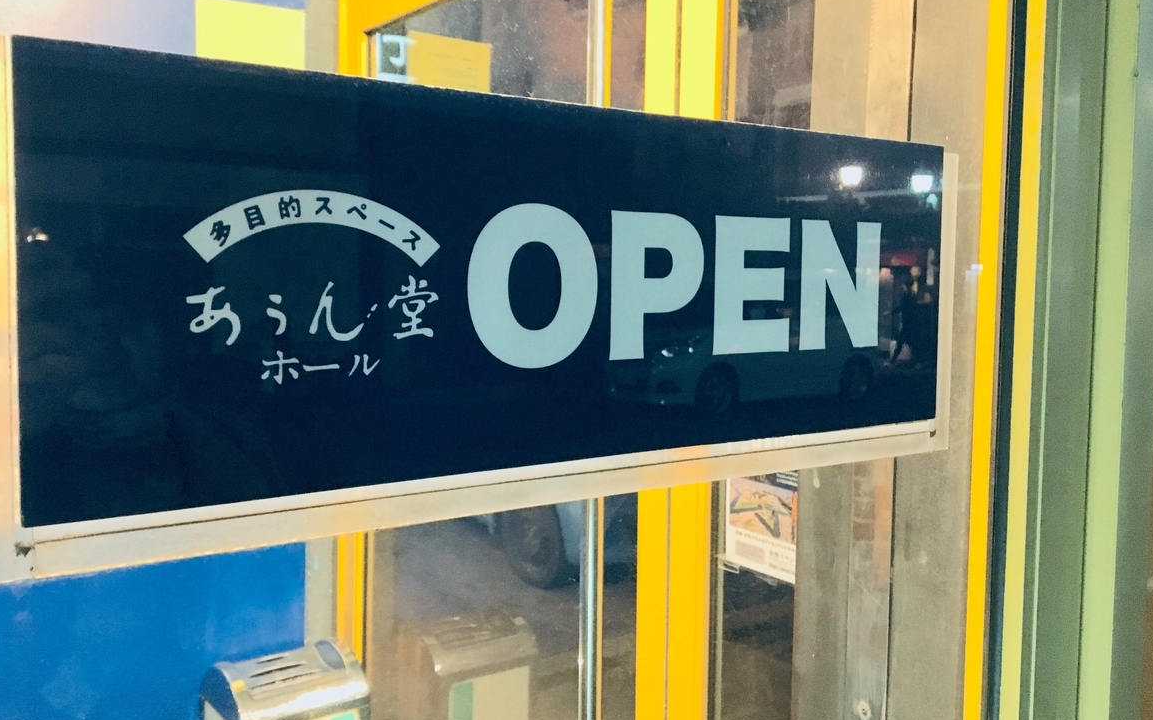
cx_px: 559
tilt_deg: -4.2
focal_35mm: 32
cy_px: 326
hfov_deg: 59.7
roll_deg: -1.0
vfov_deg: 39.4
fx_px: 1005
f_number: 2.2
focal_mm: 4.15
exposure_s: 1/15
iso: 200
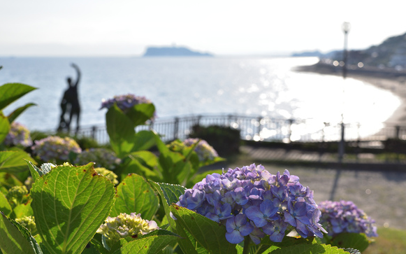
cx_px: 200
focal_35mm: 53
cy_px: 130
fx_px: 586
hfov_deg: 38.2
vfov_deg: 24.4
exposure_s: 1/320
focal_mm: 34
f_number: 8
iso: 100
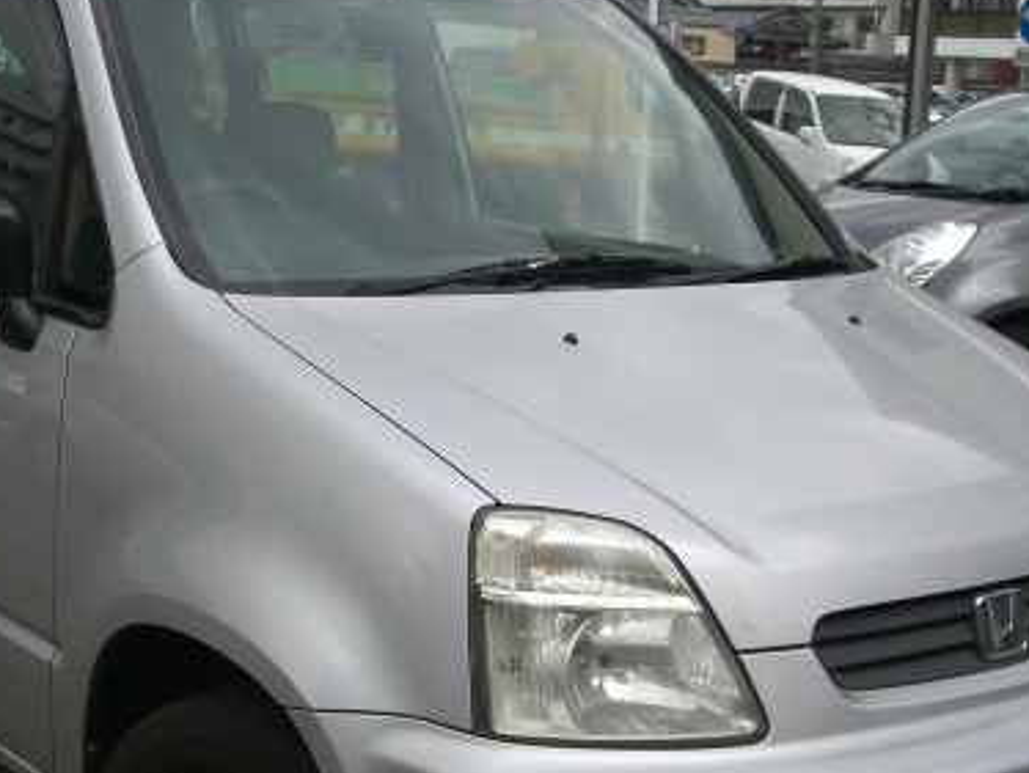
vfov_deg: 22.5
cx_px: 448
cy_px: 531
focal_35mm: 65
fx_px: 1933
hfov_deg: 29.8
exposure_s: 1/125
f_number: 2.7
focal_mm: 6.2
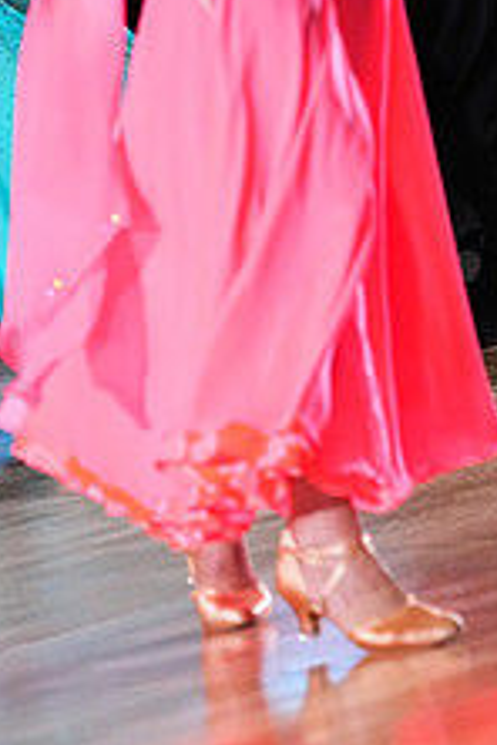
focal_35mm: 327
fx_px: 6771
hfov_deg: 4.2
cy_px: -128
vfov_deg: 6.3
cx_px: 354
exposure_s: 1/400
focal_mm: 125
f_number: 5
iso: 6400
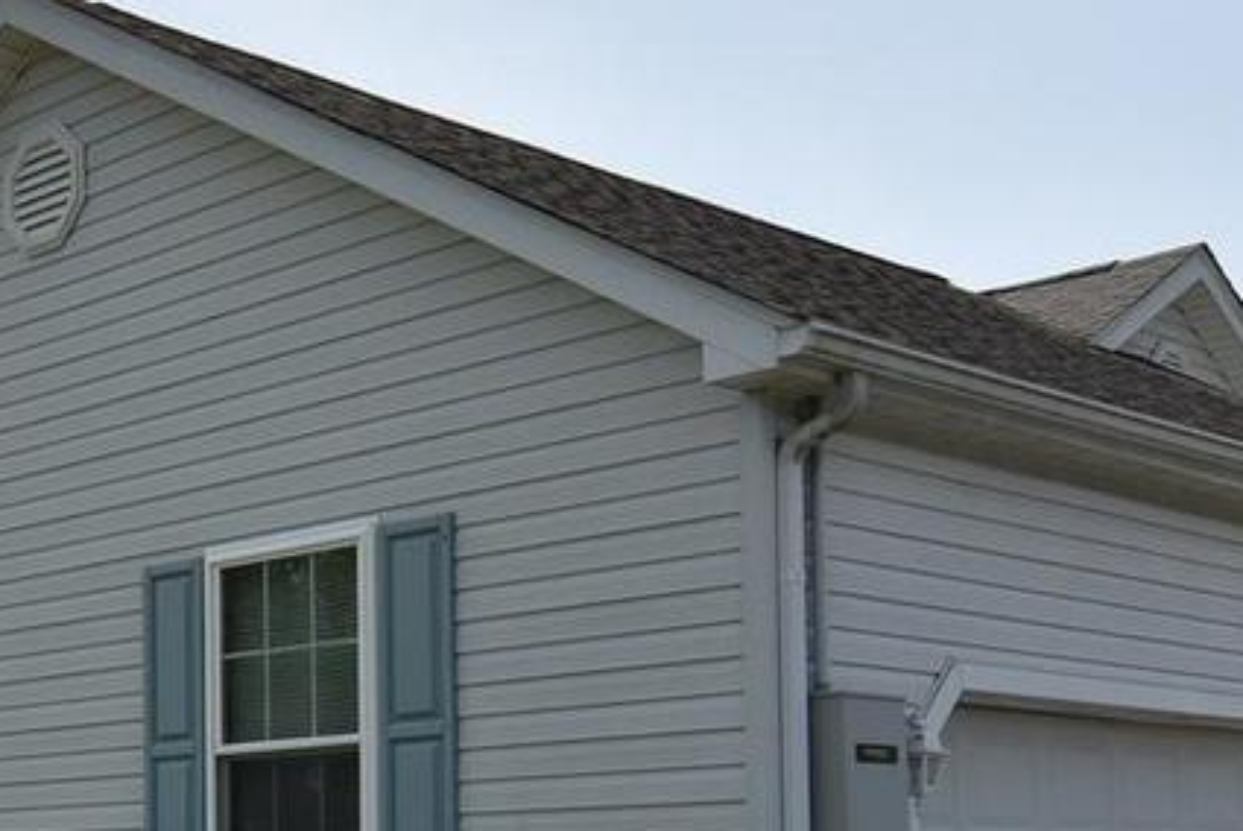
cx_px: 178
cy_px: 796
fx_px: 2108
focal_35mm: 61
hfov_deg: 31.6
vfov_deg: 21.6
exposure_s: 1/640
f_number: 13
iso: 400
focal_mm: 12
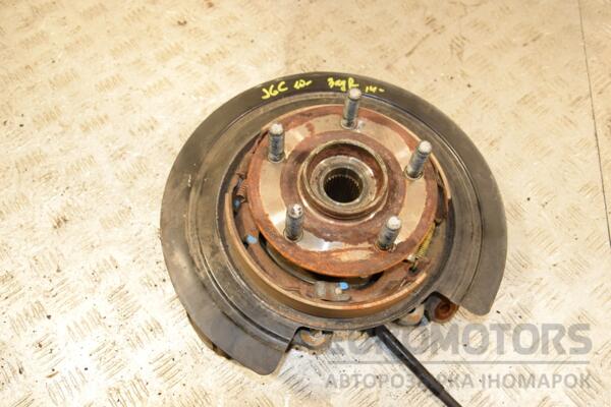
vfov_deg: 40.0
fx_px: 560
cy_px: 204
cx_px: 306
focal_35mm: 33
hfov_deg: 57.2
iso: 800
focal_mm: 22
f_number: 7.1
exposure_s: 1/200
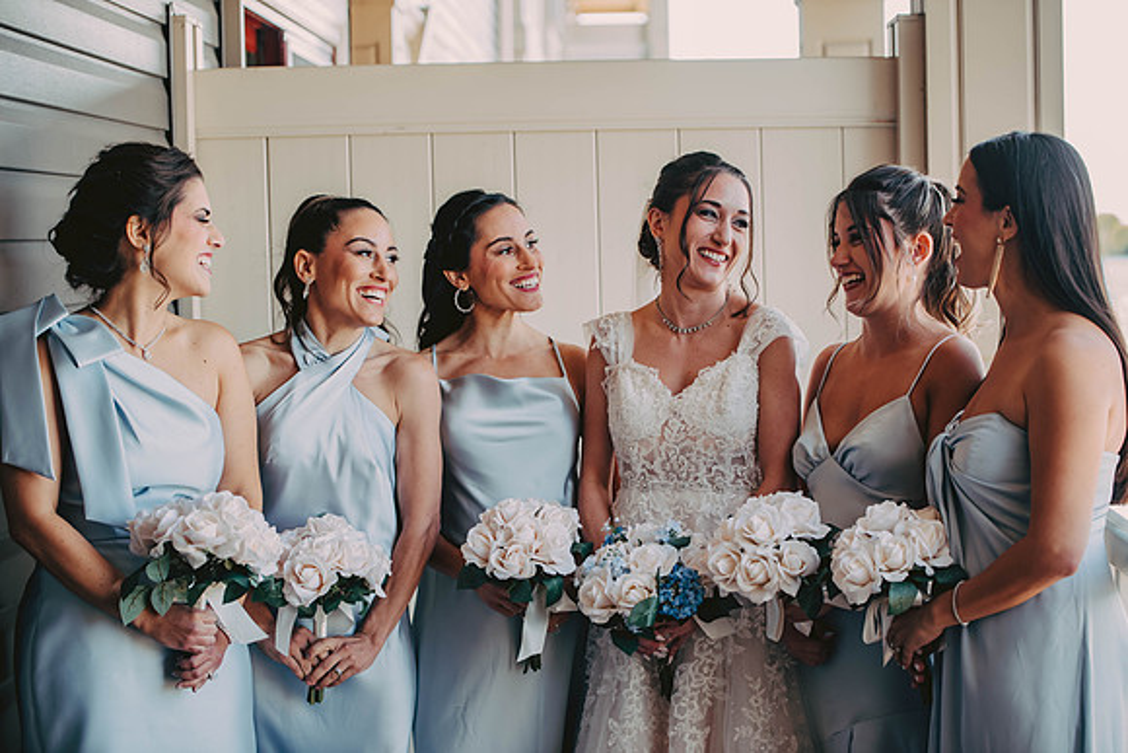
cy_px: 376
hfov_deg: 28.8
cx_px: 564
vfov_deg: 19.5
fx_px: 2194
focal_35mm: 70
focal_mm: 70
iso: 320
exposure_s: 1/200
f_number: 2.8
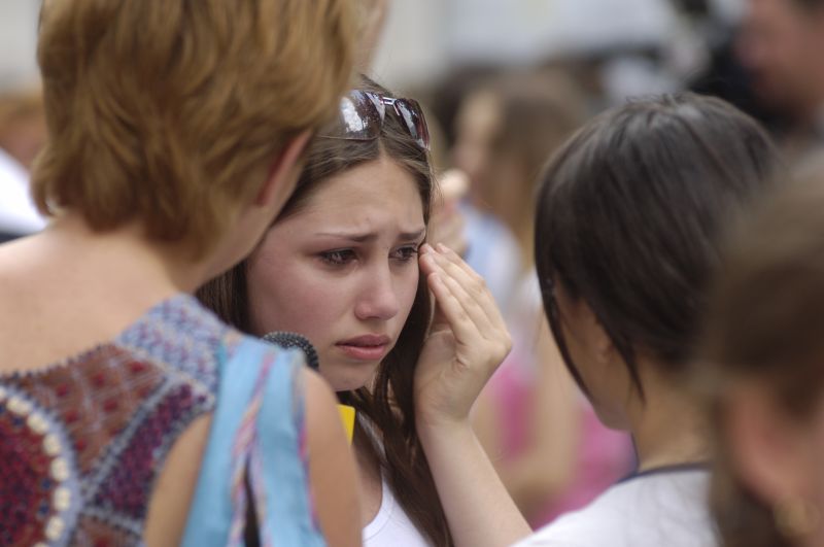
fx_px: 6857
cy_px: 274
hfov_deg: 6.9
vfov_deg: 4.6
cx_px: 412
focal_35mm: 300
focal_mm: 200
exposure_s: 1/250
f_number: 5
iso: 250
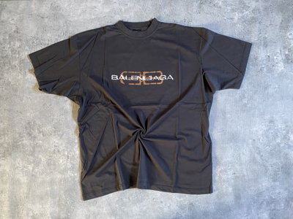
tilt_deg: -86.2
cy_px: 110
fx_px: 220
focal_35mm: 26
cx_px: 146
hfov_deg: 67.3
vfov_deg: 53.1
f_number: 1.8
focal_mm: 4.25
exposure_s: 1/40
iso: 640
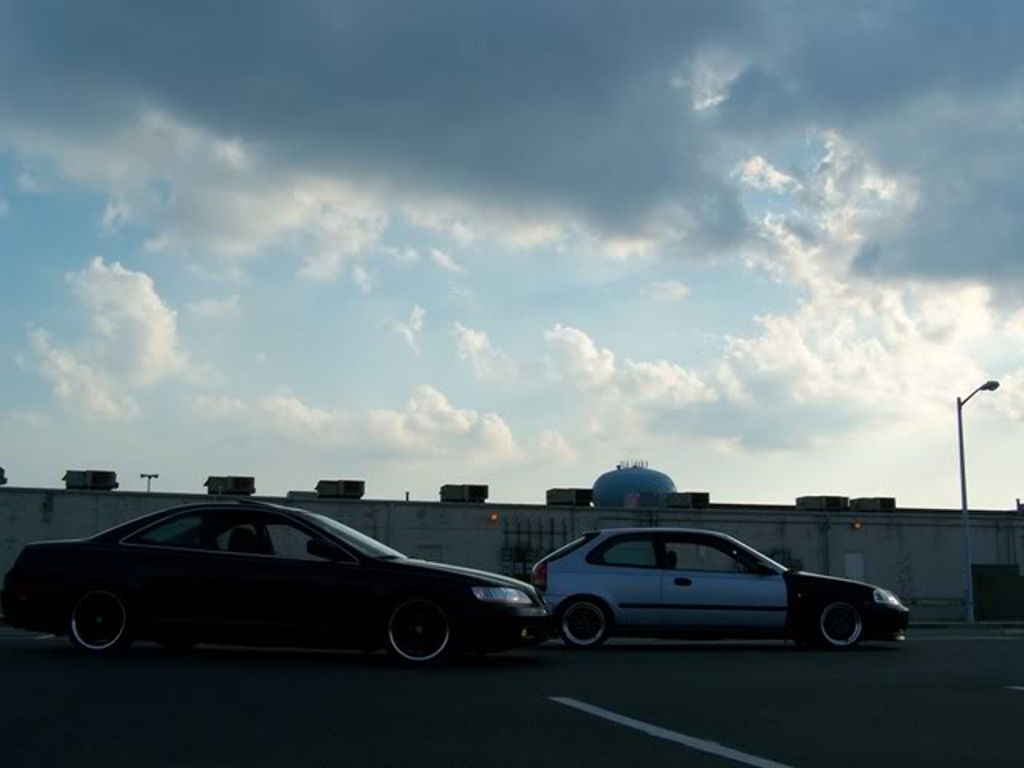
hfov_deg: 49.0
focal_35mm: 38
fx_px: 1124
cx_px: 512
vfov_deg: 37.7
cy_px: 384
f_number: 4
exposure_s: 1/800
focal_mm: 6.3
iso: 100
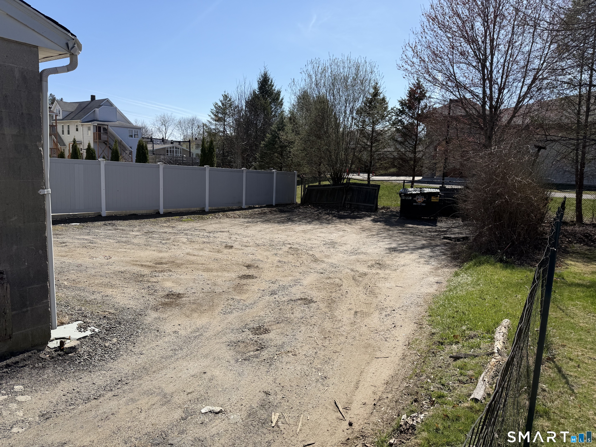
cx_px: 298
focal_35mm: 24
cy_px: 224
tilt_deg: -8.7
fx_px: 413
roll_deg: -0.2
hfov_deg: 71.6
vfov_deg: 56.8
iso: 80
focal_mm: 6.76
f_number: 1.78
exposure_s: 1/4975
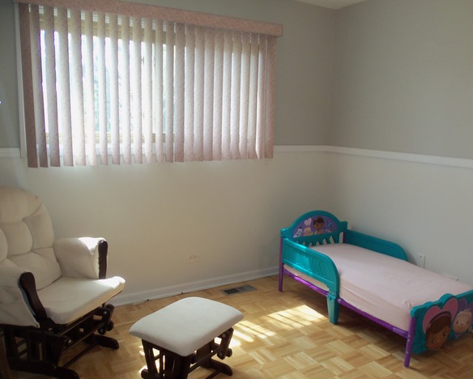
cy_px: 190
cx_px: 251
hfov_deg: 57.1
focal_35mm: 31
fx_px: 434
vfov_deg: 47.2
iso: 100
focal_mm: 5.2
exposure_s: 1/30
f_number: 3.4
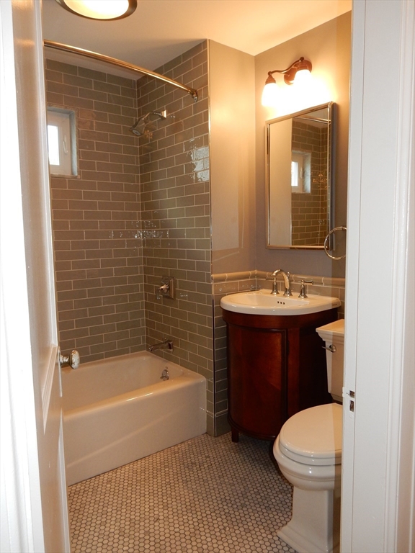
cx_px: 208
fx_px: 400
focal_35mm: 25
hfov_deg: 54.9
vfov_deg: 69.4
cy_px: 276
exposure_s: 1/30
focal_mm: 4.5
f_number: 3.7
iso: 200
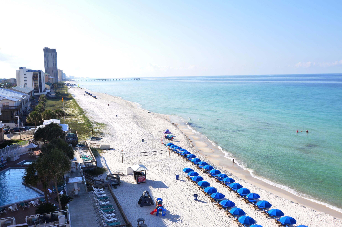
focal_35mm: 36
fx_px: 342
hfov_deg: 53.2
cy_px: 114
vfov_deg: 36.8
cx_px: 171
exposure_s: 1/400
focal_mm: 24
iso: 200
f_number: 10
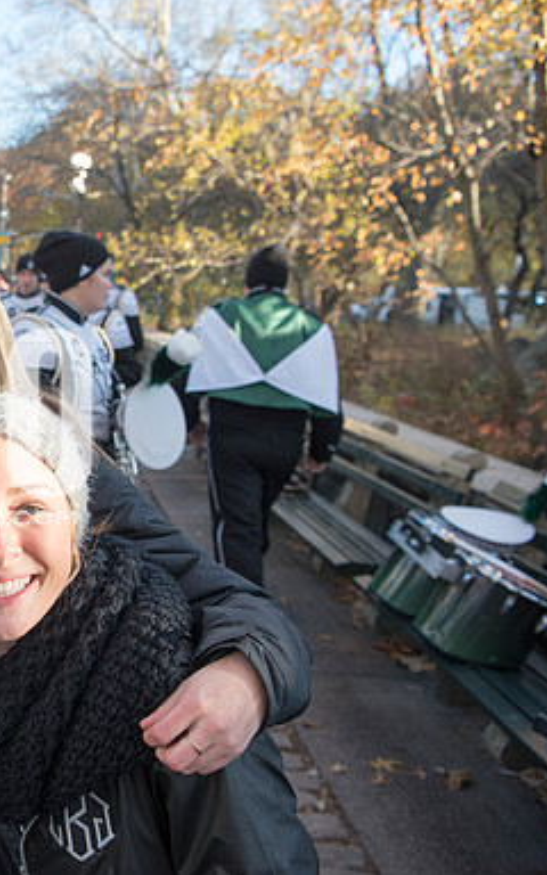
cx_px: -80
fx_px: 883
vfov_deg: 52.7
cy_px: 436
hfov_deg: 30.2
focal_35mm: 37
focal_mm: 24
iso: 400
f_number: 4
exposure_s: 1/500
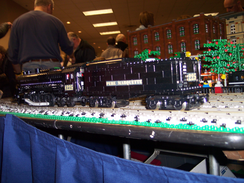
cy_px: 92
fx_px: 268
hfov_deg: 49.0
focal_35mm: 38
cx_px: 122
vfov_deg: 37.7
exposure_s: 1/30
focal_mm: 8
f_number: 2.8
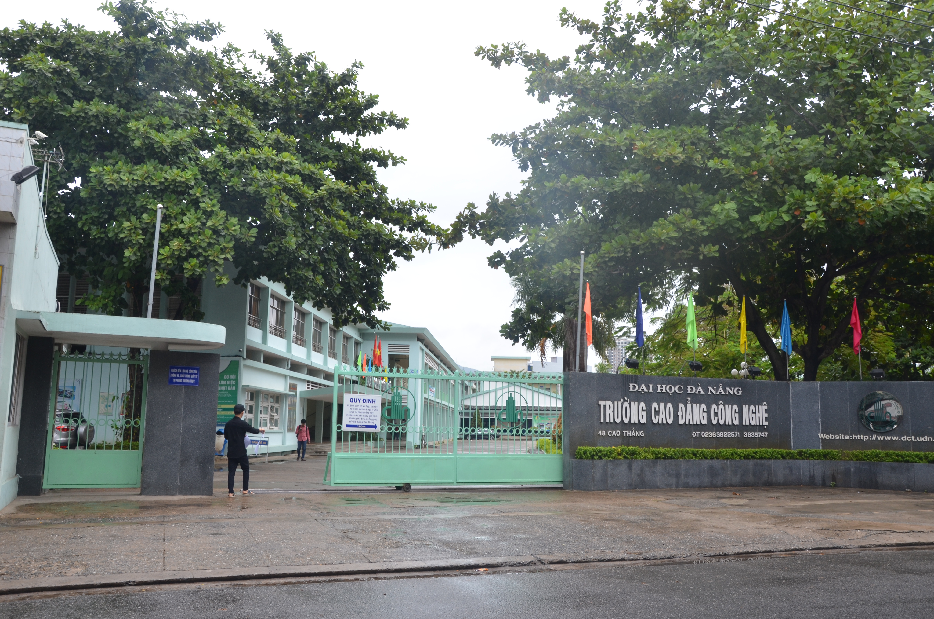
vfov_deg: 39.8
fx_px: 854
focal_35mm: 33
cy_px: 310
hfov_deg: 57.3
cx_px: 467
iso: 200
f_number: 7.1
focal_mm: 22
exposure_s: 1/200
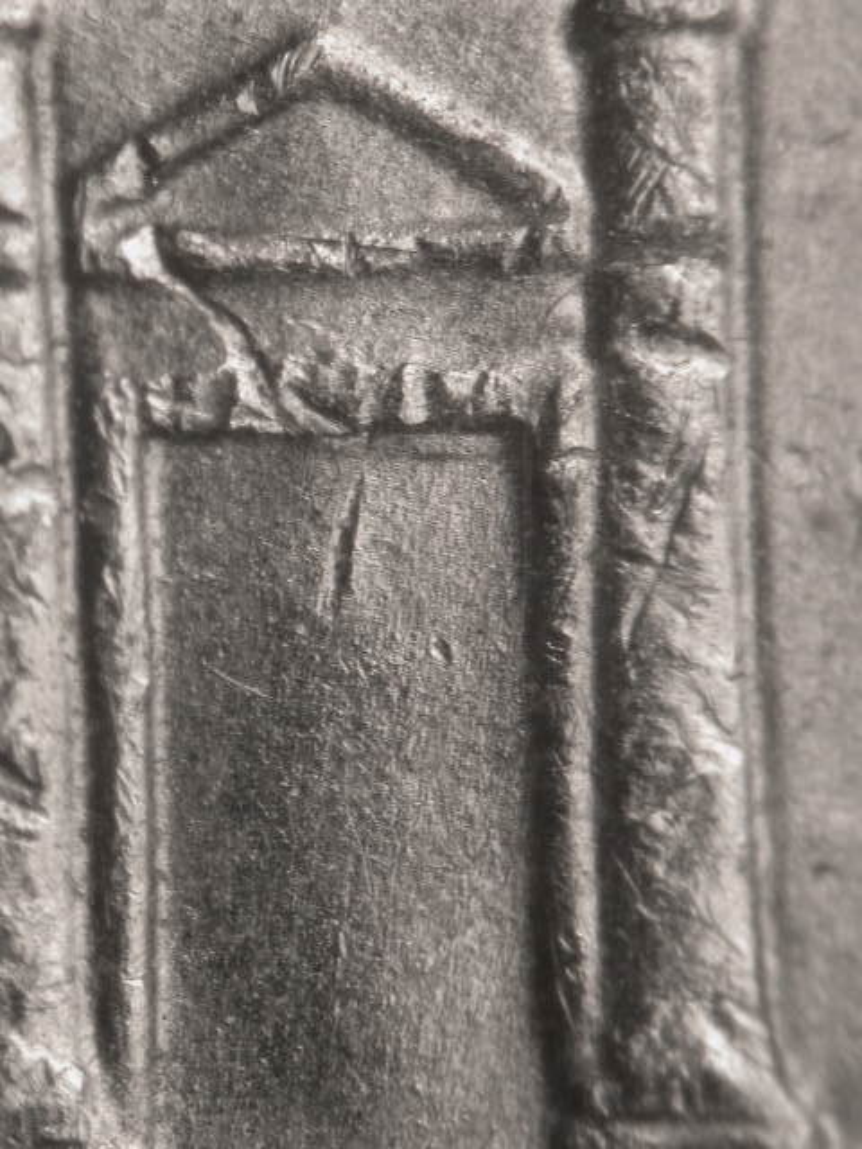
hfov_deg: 10.0
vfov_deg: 13.3
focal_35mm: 149
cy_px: 574
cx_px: 431
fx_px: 4947
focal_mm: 30.9
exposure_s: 1/10.8
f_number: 5
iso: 100
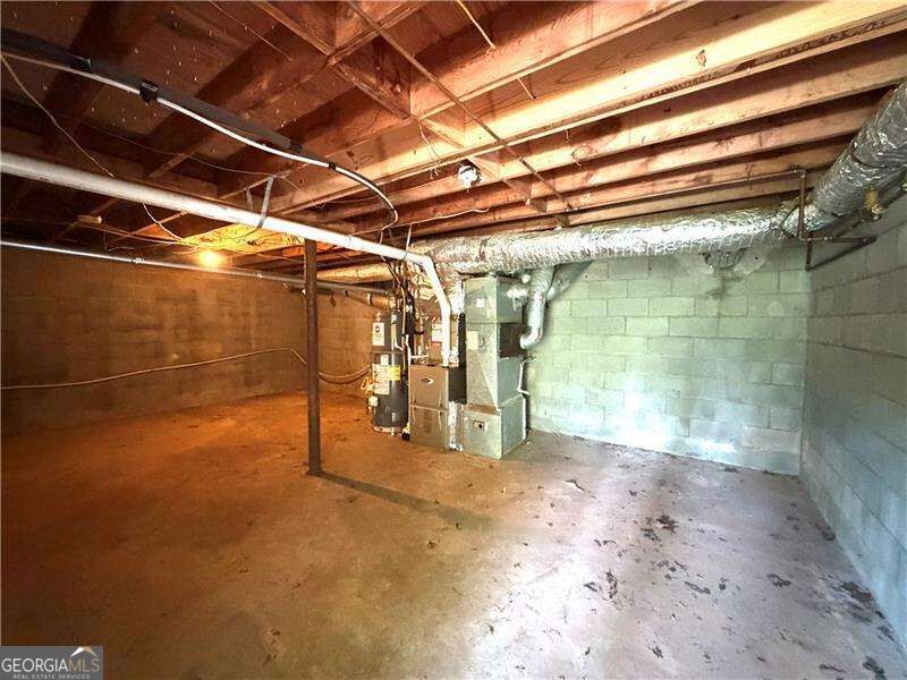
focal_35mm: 14
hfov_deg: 102.1
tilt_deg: -3.6
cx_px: 454
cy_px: 340
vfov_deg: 85.7
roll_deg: -0.3
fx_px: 367
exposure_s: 1/32
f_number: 2.2
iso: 1600
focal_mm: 2.22
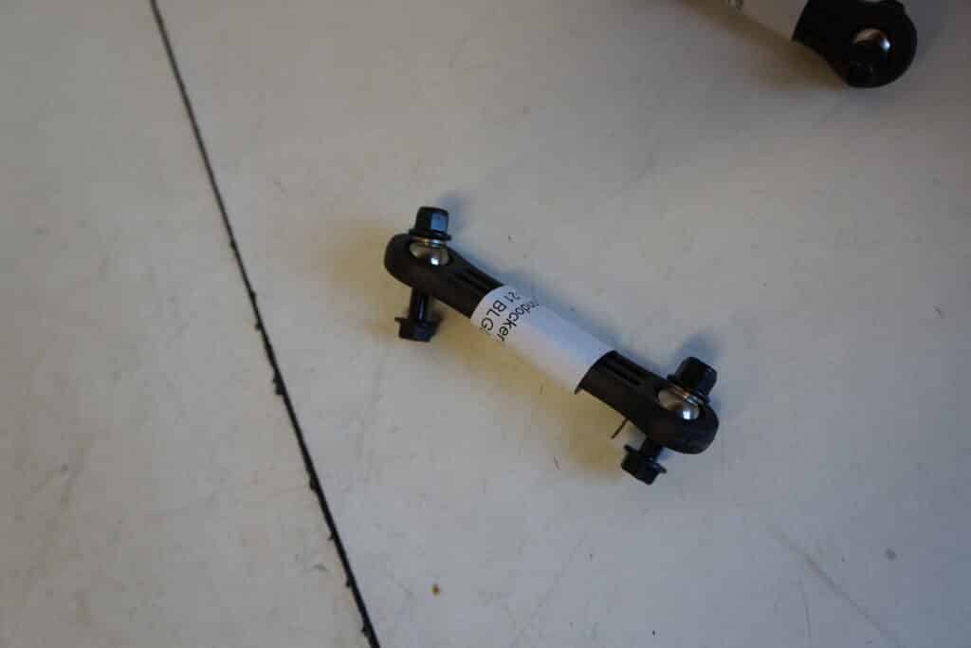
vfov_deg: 47.9
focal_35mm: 27
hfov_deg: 67.4
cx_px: 486
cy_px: 324
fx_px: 728
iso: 400
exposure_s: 1/60
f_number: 4
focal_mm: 18
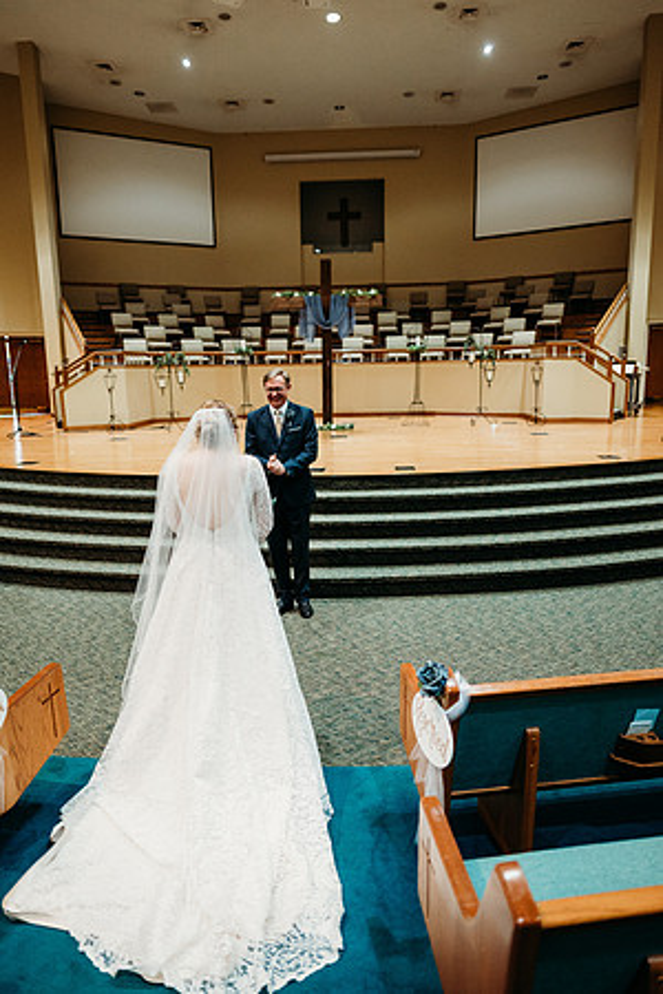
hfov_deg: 53.1
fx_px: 663
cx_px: 332
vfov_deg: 73.7
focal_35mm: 24
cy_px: 497
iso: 2000
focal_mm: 24
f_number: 1.8
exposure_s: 1/125
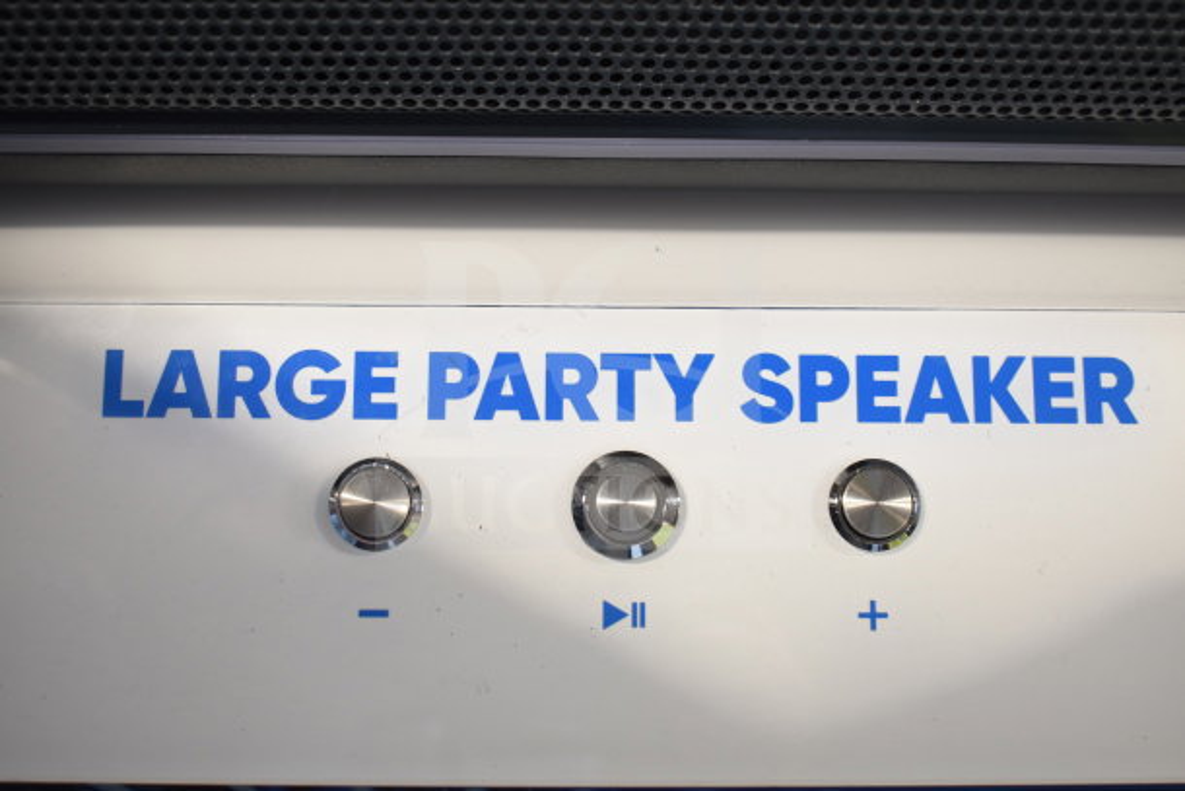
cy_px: 396
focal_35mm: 44
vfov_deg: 30.9
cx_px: 592
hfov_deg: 45.0
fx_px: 1432
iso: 320
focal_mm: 29
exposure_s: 1/50
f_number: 4.2
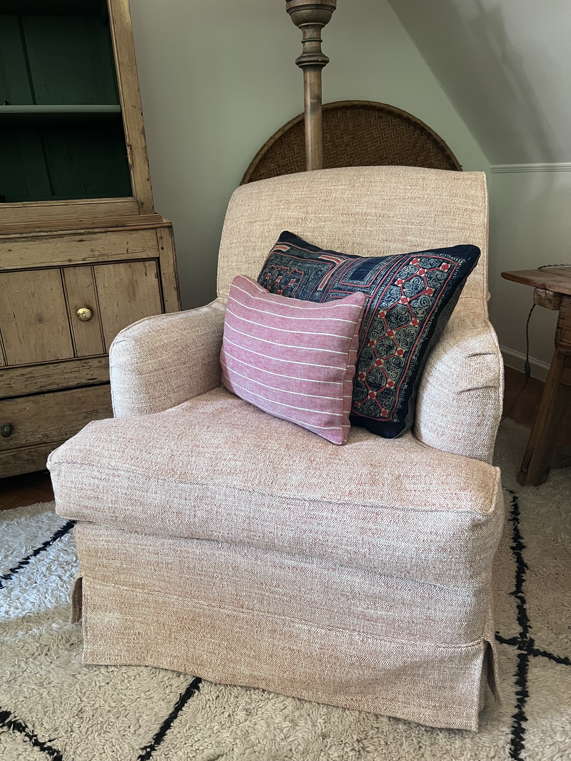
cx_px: 286
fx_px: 572
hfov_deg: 53.1
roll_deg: +2.1
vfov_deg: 67.3
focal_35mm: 26
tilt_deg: -19.7
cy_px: 380
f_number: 1.5
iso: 320
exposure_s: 1/59
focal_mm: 5.7
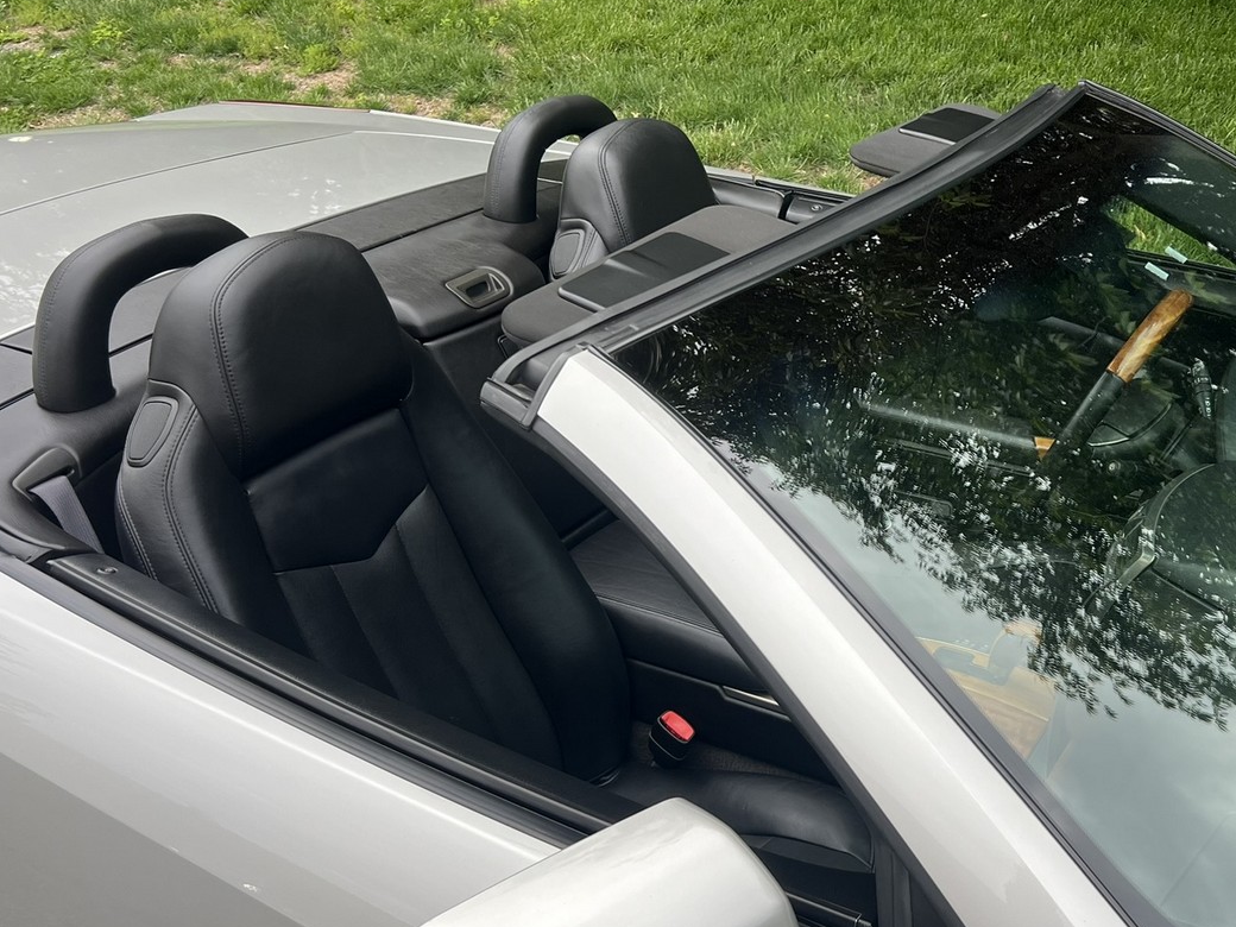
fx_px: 1428
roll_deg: -0.2
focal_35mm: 40
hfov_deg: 45.8
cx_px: 865
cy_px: 524
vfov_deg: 35.9
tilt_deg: -28.8
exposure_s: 1/443
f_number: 1.5
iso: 50
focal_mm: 5.7
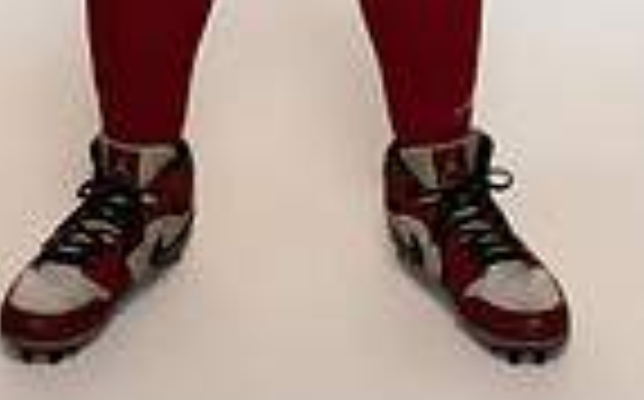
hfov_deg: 13.6
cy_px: -539
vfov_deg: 7.9
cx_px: 302
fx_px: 2700
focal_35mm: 154
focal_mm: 48
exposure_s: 1/200
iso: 500
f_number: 6.3
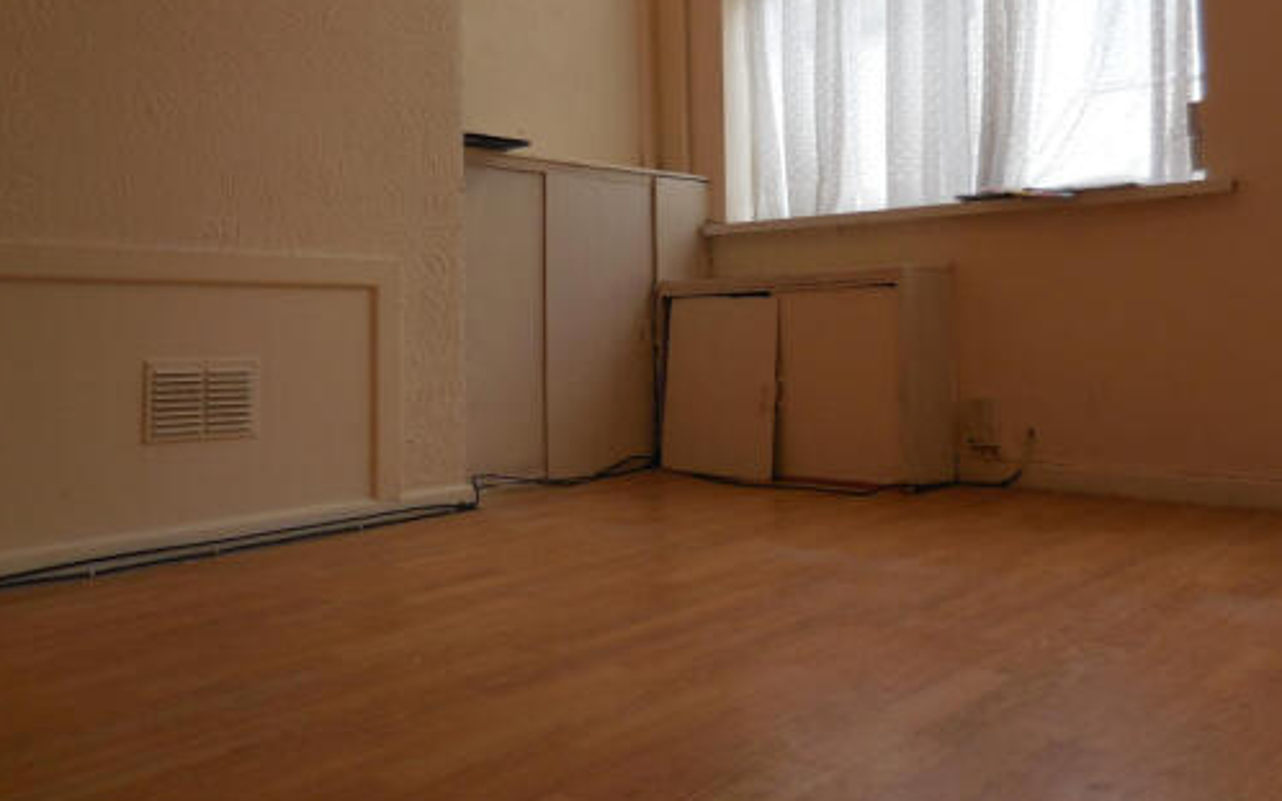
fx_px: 1083
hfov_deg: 61.1
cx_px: 701
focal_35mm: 31
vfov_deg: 40.1
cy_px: 264
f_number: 3.3
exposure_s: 1/60
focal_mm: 4.5
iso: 125
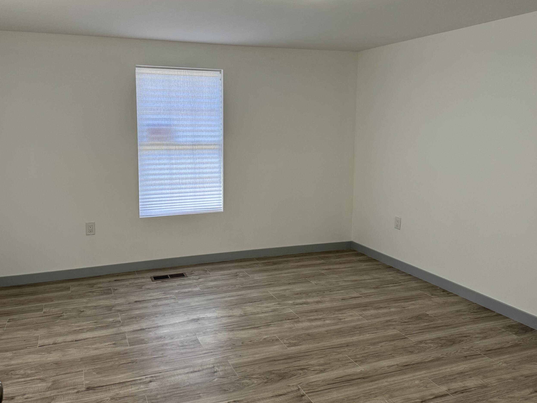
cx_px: 234
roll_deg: -0.6
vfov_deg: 48.1
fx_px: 450
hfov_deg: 61.4
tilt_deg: -8.4
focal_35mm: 29
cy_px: 179
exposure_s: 1/120
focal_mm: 6.86
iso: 125
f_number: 1.78
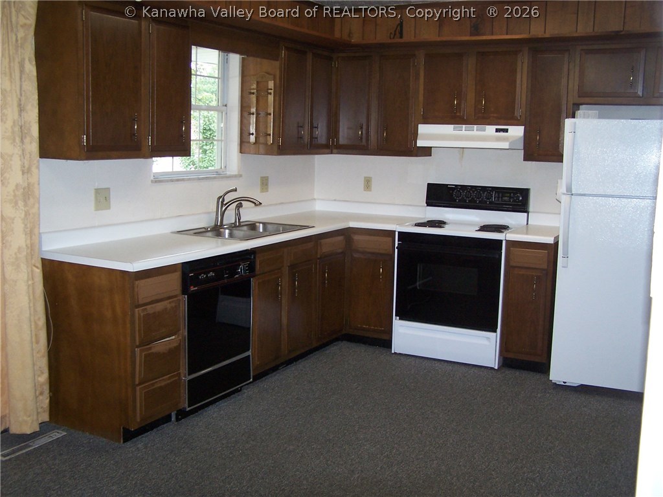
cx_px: 332
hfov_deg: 49.0
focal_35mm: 38
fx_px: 728
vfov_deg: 37.7
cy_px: 248
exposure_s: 1/60
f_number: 2.8
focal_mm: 6.3
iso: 140
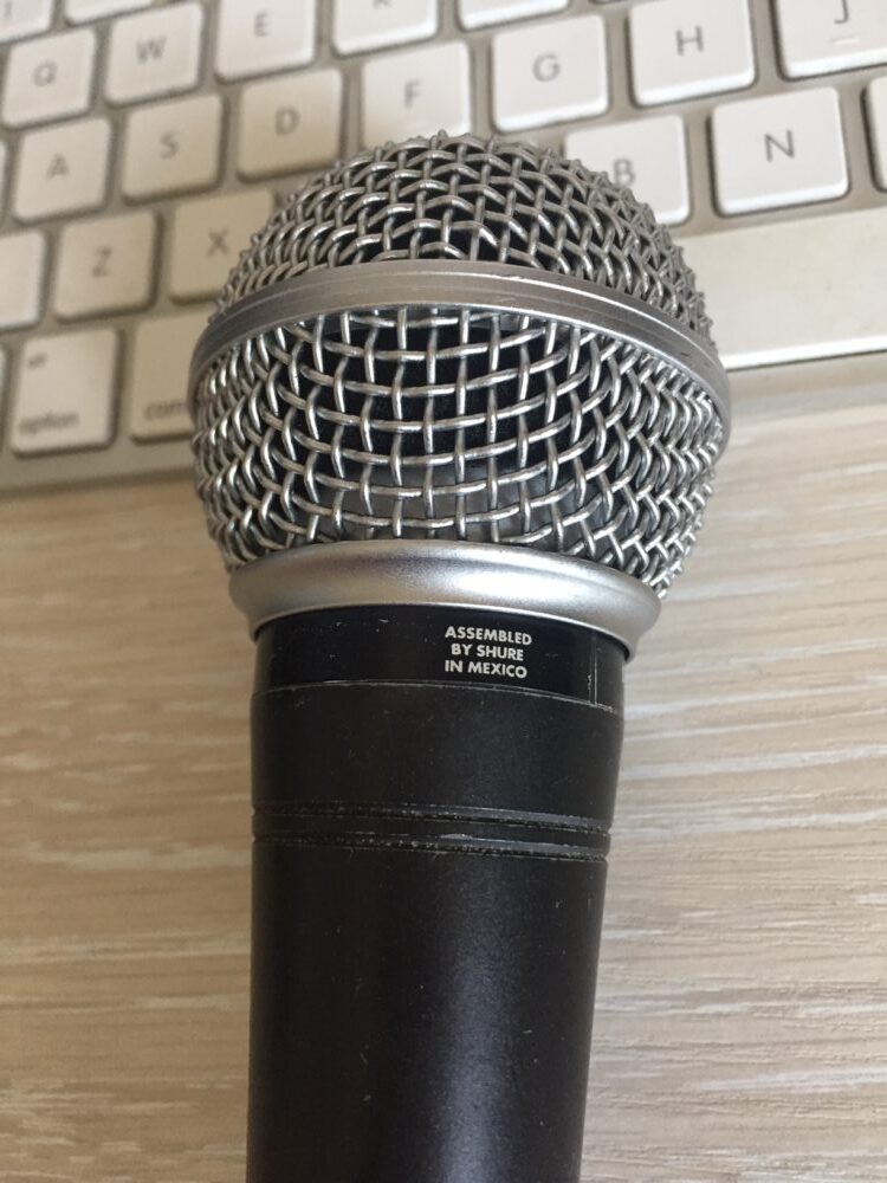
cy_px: 592
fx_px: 991
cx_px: 444
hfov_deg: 48.2
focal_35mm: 29
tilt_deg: -62.9
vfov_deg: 61.7
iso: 80
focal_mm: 4.15
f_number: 2.2
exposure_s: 1/33
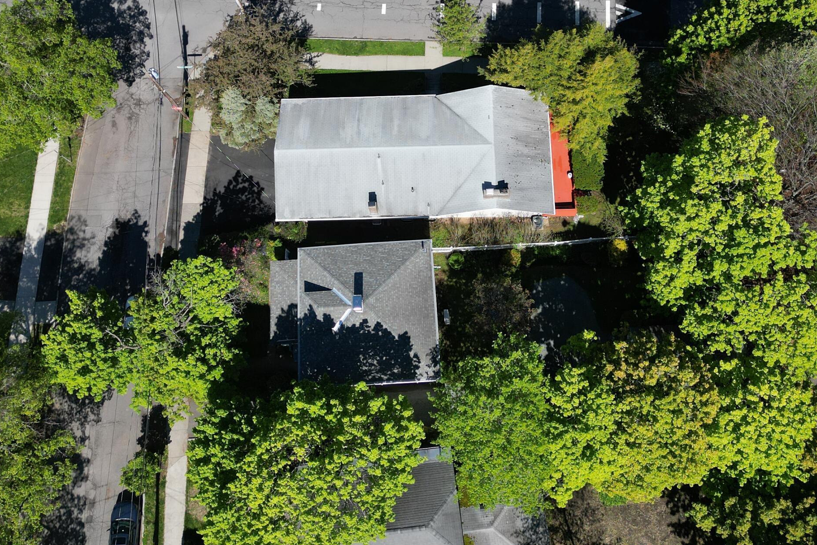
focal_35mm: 40
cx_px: 399
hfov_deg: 48.5
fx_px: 908
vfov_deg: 32.9
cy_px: 147
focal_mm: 6.72
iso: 100
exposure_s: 1/3000
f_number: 1.7
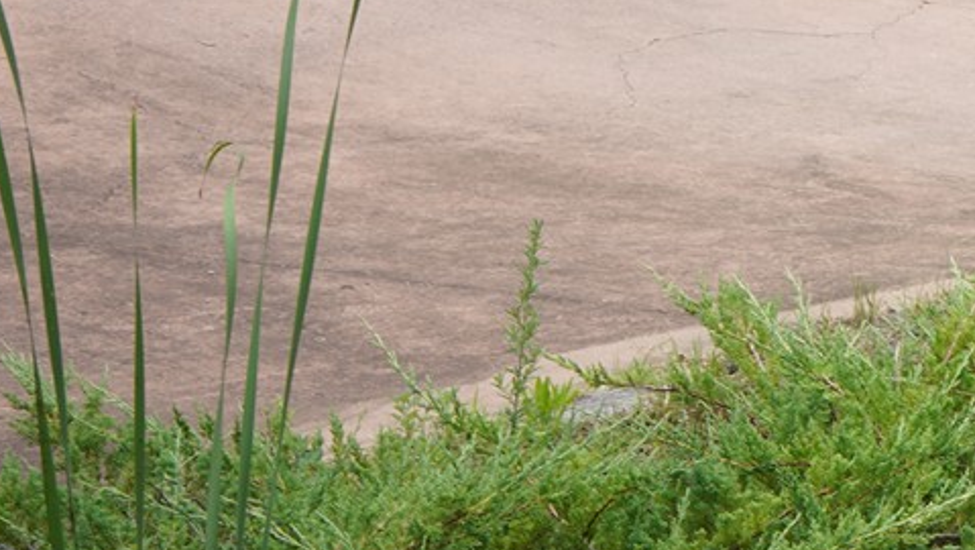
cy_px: -281
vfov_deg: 7.8
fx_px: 3958
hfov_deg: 12.3
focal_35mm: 153
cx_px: 1972
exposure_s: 1/100
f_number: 6.3
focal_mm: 35
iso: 100
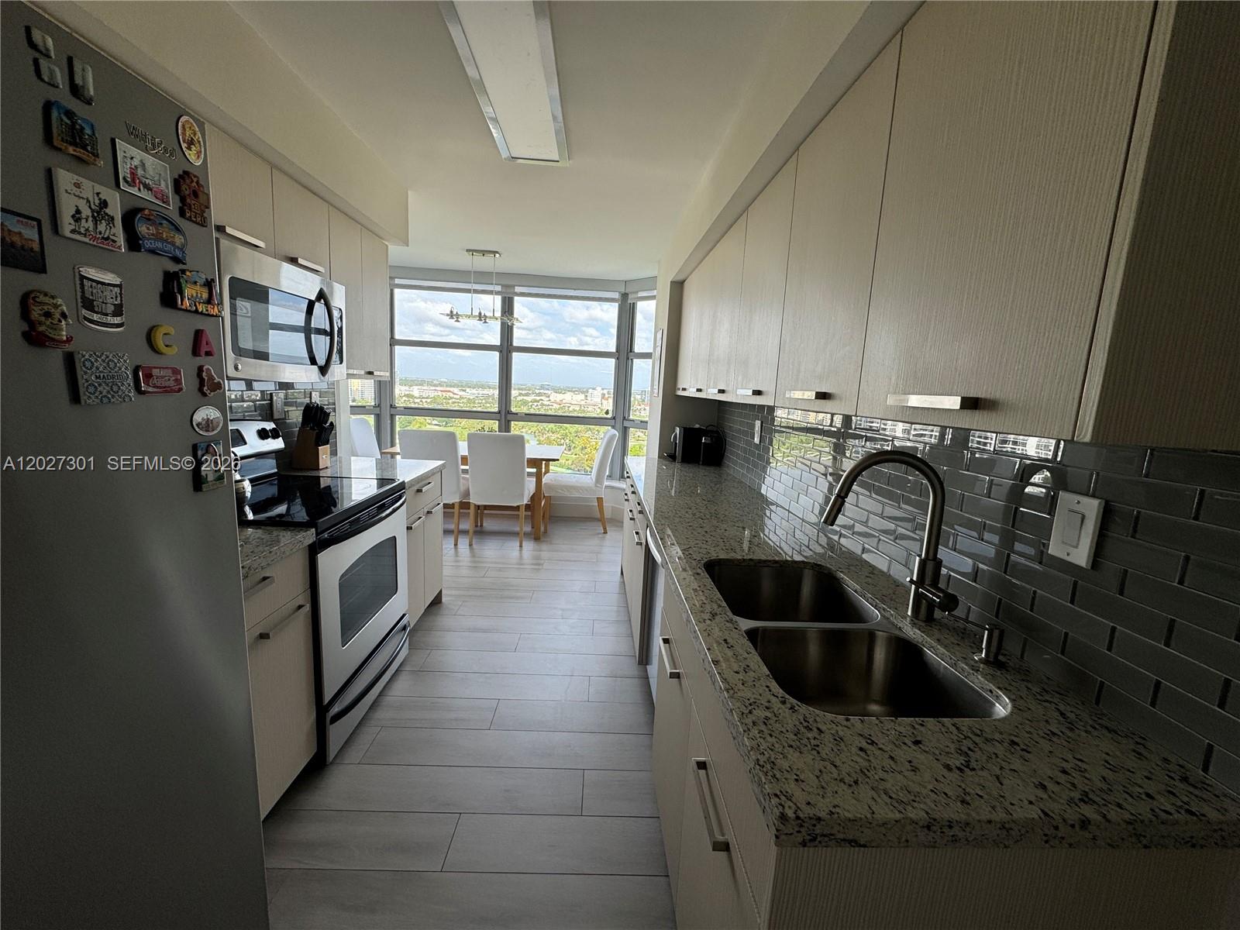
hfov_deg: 102.1
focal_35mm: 14
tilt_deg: -8.1
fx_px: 502
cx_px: 620
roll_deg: -3.3
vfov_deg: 85.7
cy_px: 465
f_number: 2.2
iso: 40
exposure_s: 1/189
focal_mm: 2.22
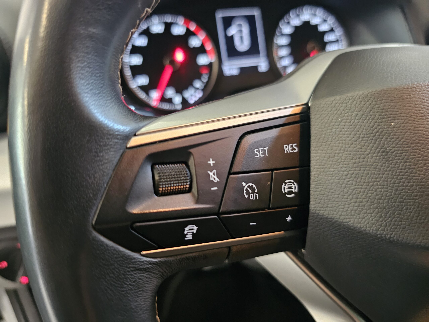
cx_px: 214
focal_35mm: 23
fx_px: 285
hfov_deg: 73.9
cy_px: 161
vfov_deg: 58.9
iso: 1600
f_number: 1.7
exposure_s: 1/24
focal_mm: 6.3
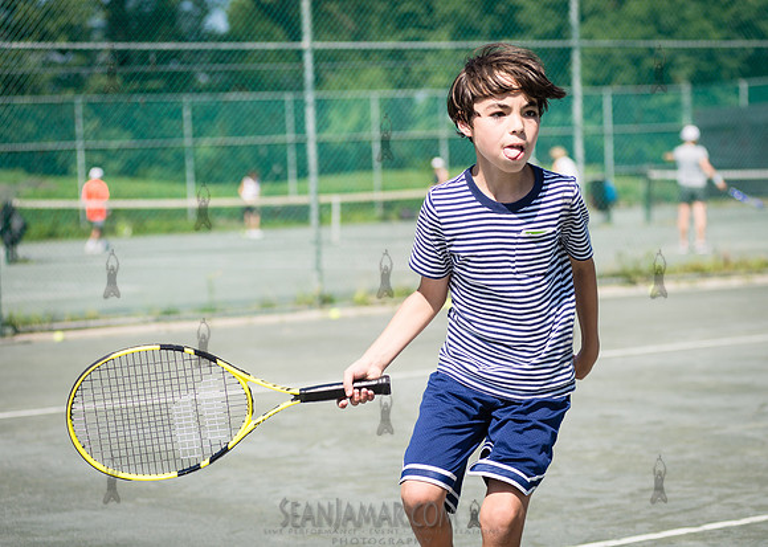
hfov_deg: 21.8
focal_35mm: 91
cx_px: 448
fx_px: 1989
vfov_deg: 15.7
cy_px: 274
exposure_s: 1/1000
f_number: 4.5
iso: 125
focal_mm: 80
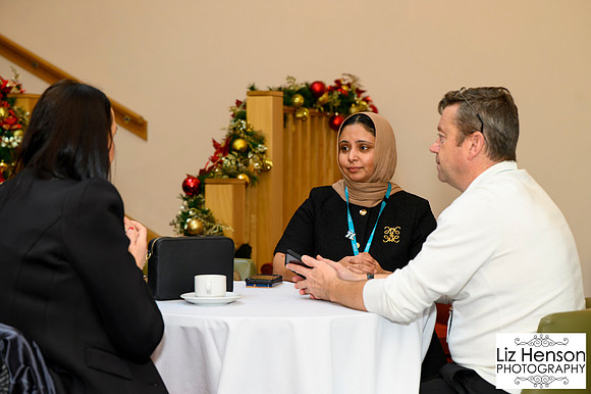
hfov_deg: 28.2
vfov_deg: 19.0
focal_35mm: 72
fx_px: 1178
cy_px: 193
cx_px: 302
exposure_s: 1/160
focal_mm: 70
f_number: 4
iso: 1250
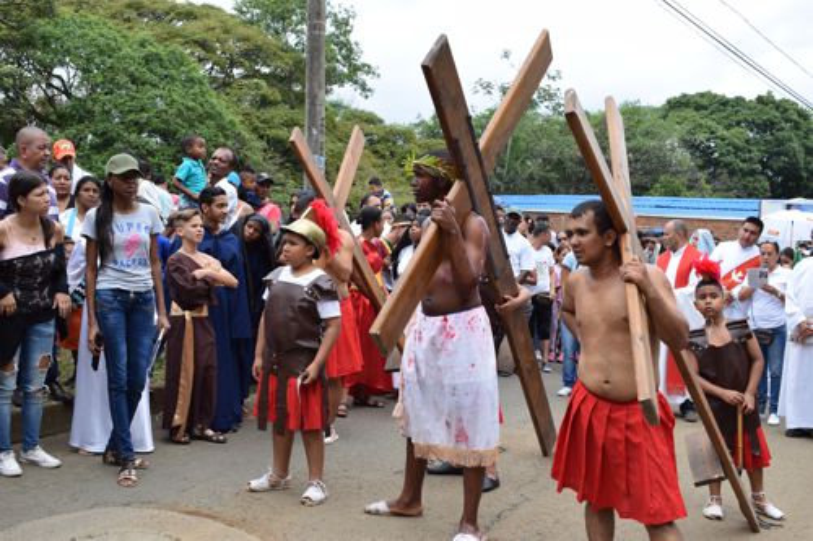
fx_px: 948
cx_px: 406
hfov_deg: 46.4
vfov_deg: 31.9
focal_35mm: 42
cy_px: 270
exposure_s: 1/250
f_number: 8
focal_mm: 28
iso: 200
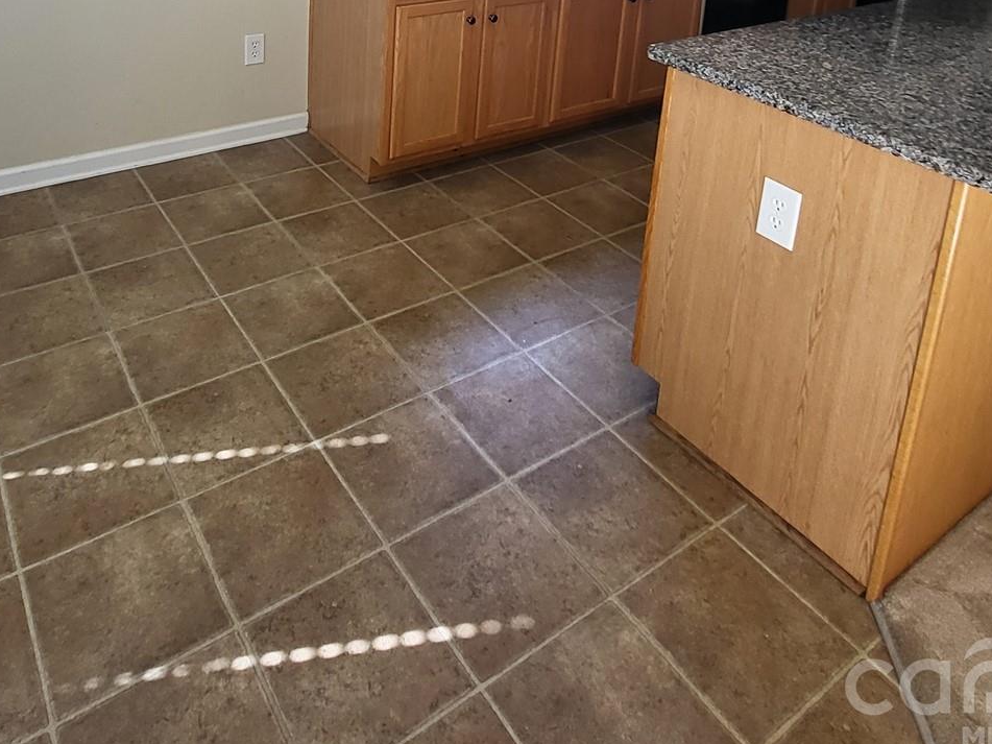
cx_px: 405
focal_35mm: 28
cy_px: -35
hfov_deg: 63.0
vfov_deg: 41.6
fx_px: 802
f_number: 2.2
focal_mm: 1.74
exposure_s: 1/60
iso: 100
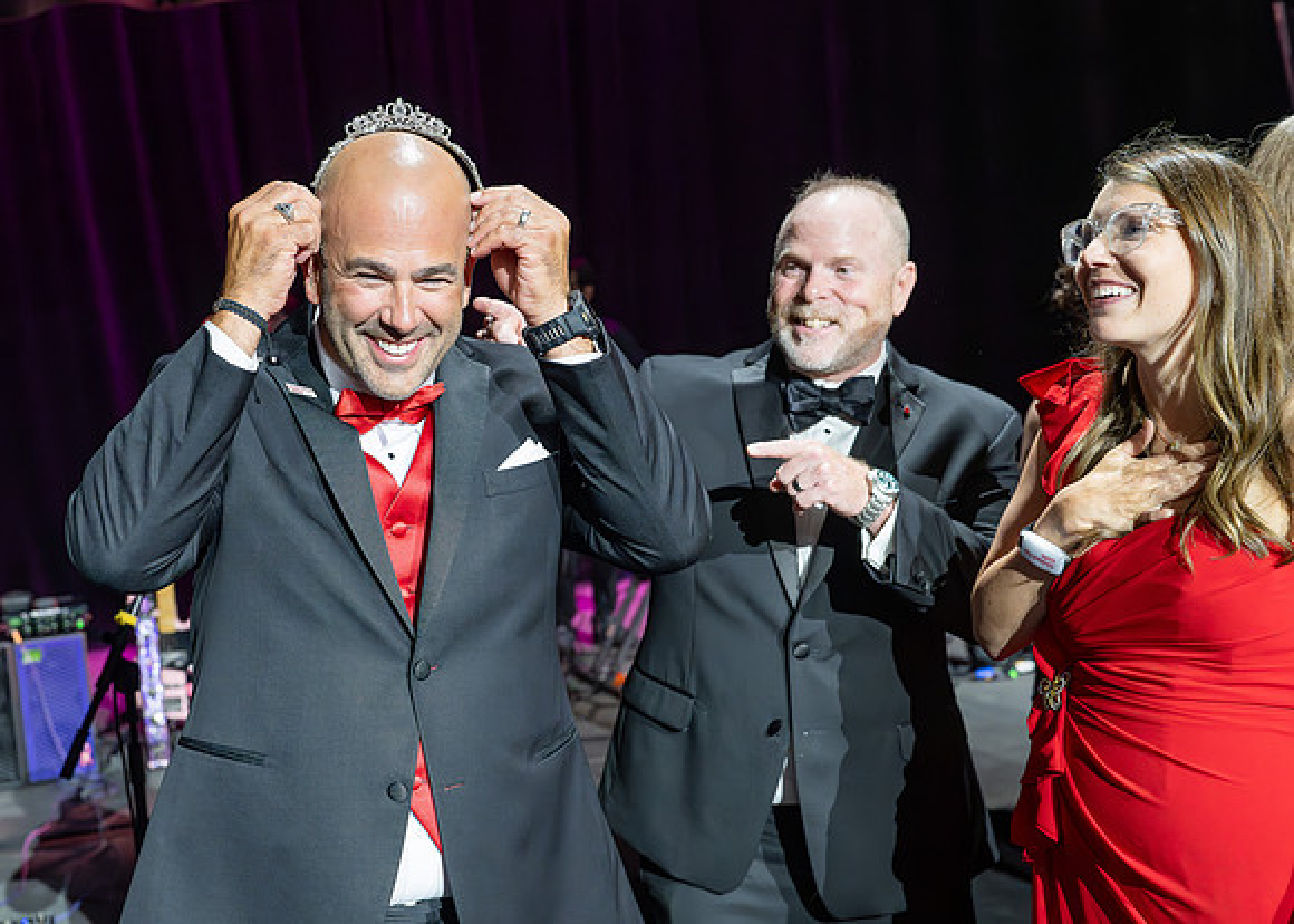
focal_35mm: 47
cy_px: 399
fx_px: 1722
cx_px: 433
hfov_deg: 40.7
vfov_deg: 30.0
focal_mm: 36
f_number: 4
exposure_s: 1/500
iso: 5000
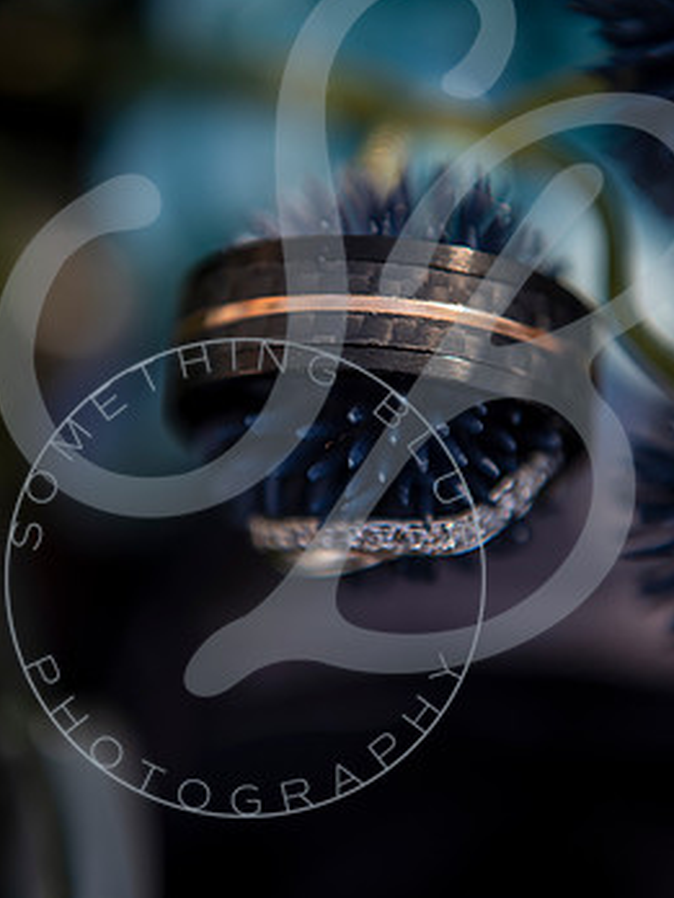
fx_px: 2259
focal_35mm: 87
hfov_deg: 17.0
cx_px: 362
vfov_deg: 22.5
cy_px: 382
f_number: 5
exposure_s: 1/125
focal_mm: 70
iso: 100
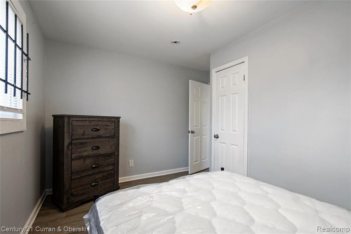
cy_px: 117
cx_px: 176
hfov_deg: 100.4
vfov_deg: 77.3
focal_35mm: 15
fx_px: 146
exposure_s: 1/2.5
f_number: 11
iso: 800
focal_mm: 10
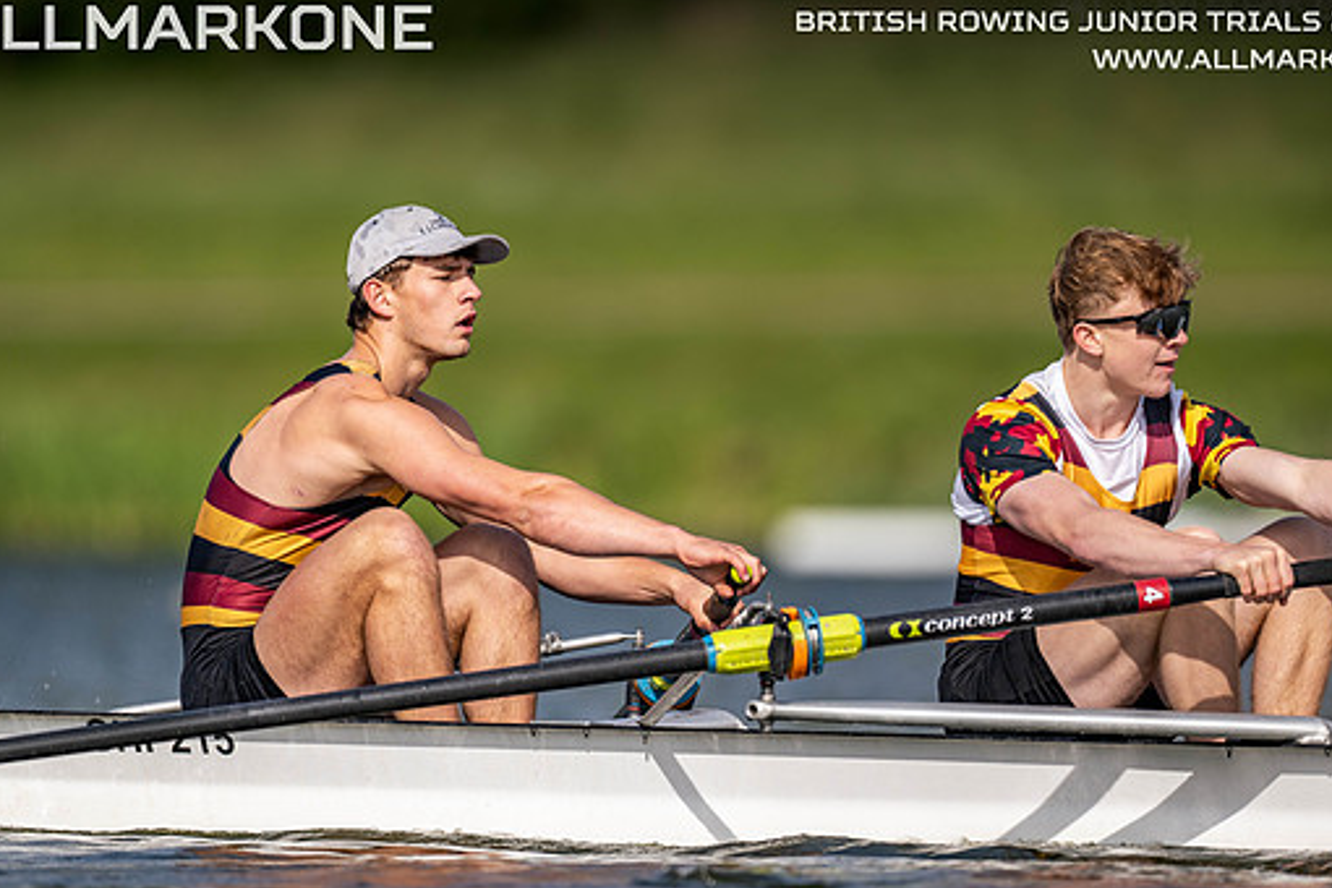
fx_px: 25269
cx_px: 682
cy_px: 477
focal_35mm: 683
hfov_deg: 3.0
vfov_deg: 2.0
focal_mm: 600
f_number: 4
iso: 180
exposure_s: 1/2500
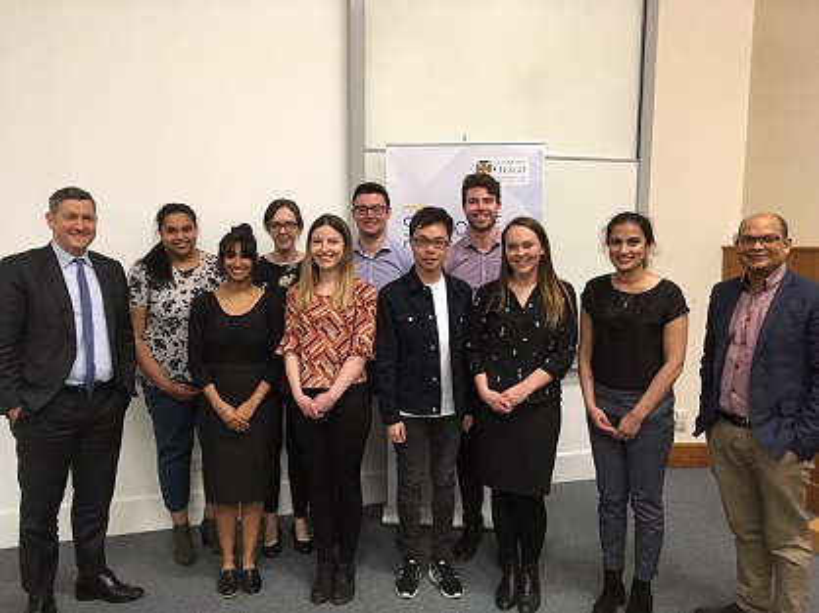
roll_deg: -1.4
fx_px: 686
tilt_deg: -5.9
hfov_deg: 61.7
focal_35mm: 29
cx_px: 410
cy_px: 306
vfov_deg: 48.2
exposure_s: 1/25
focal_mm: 4.15
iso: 200
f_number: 2.2
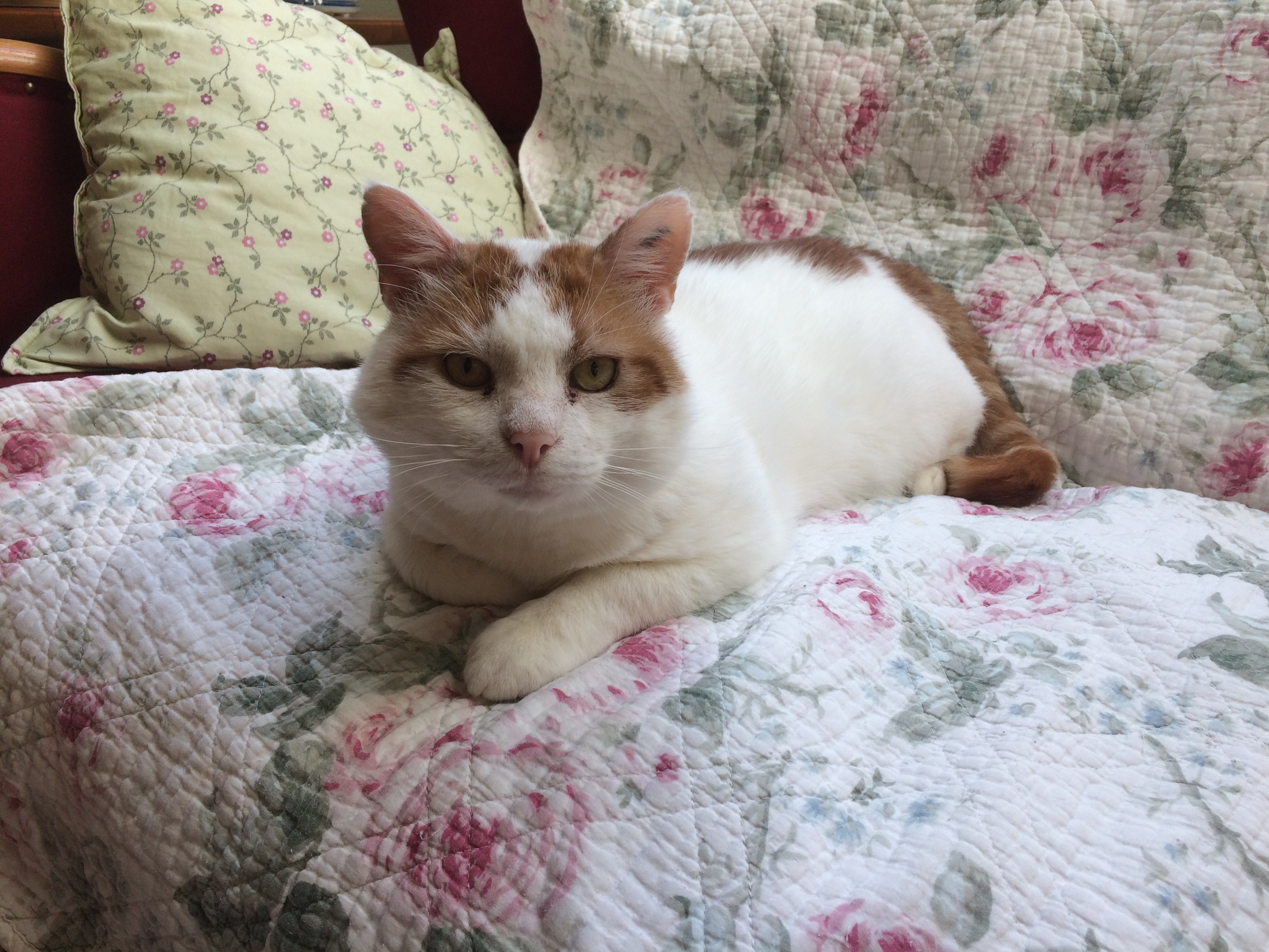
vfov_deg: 48.2
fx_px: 1063
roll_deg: -2.5
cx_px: 634
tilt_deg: -21.5
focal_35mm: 29
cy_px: 476
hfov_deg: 61.7
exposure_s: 1/100
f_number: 2.2
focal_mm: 4.15
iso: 40
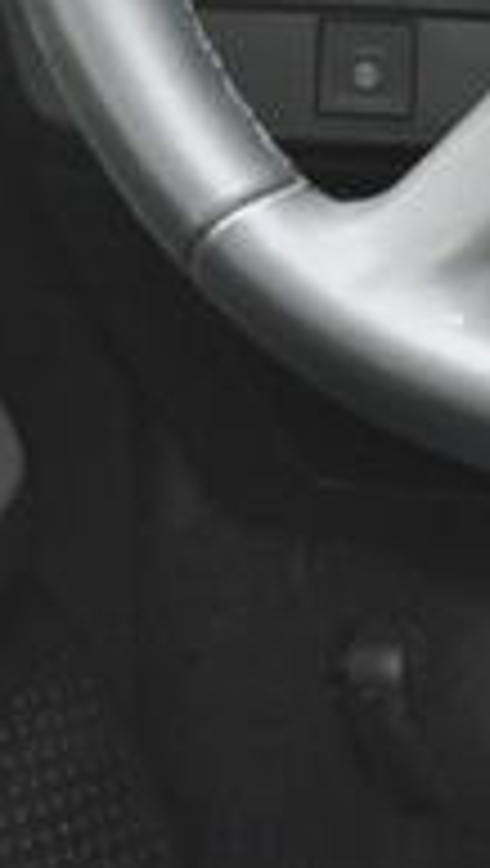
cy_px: -175
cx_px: 1650
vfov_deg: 11.6
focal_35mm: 182
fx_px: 4191
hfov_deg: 6.0
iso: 800
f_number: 4
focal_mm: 28
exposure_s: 1/60
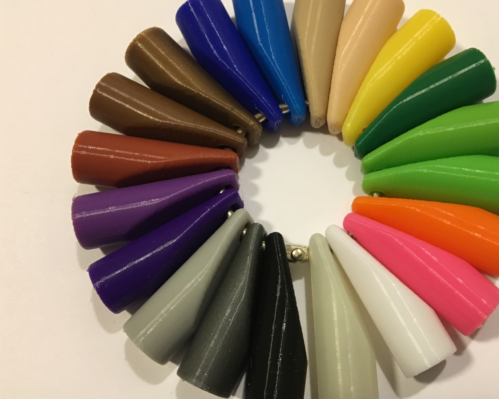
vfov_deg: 39.2
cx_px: 307
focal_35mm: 38
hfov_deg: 47.6
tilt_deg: -76.3
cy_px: 201
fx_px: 561
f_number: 2.2
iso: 160
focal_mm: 4.15
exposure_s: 1/30
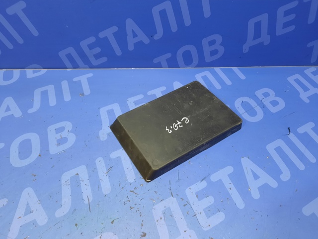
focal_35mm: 25
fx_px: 230
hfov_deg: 69.4
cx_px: 159
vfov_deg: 54.9
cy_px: 120
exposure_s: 1/33
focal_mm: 4.6
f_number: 2
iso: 400
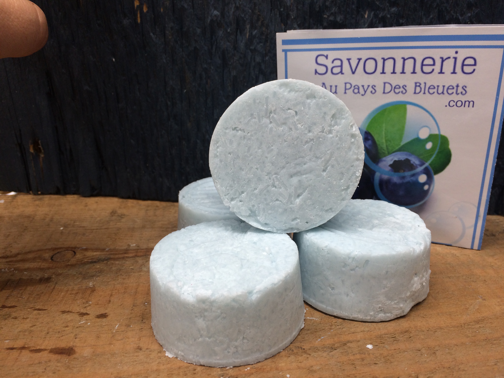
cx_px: 252
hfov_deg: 61.7
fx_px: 422
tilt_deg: -21.2
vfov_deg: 48.2
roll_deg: +1.7
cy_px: 189
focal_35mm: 29
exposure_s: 1/60
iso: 40
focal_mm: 4.15
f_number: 2.2
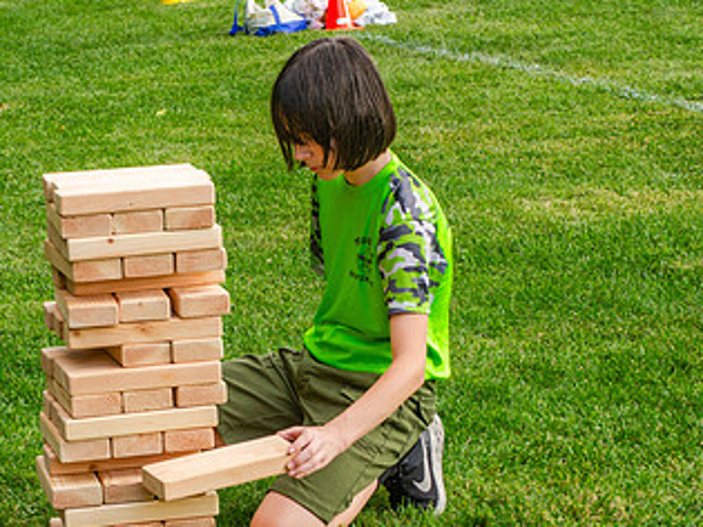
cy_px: 234
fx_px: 3228
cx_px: 288
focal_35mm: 159
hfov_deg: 12.4
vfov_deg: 9.3
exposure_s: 1/200
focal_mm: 60
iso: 200
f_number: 7.1
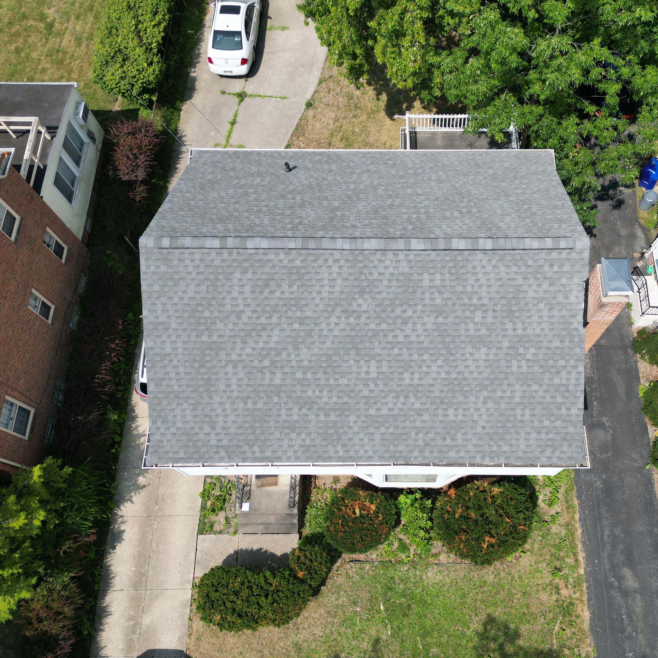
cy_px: 325
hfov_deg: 55.2
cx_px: 393
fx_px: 624
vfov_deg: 55.6
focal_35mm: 29
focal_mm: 6.72
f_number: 1.7
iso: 200
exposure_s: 1/3000
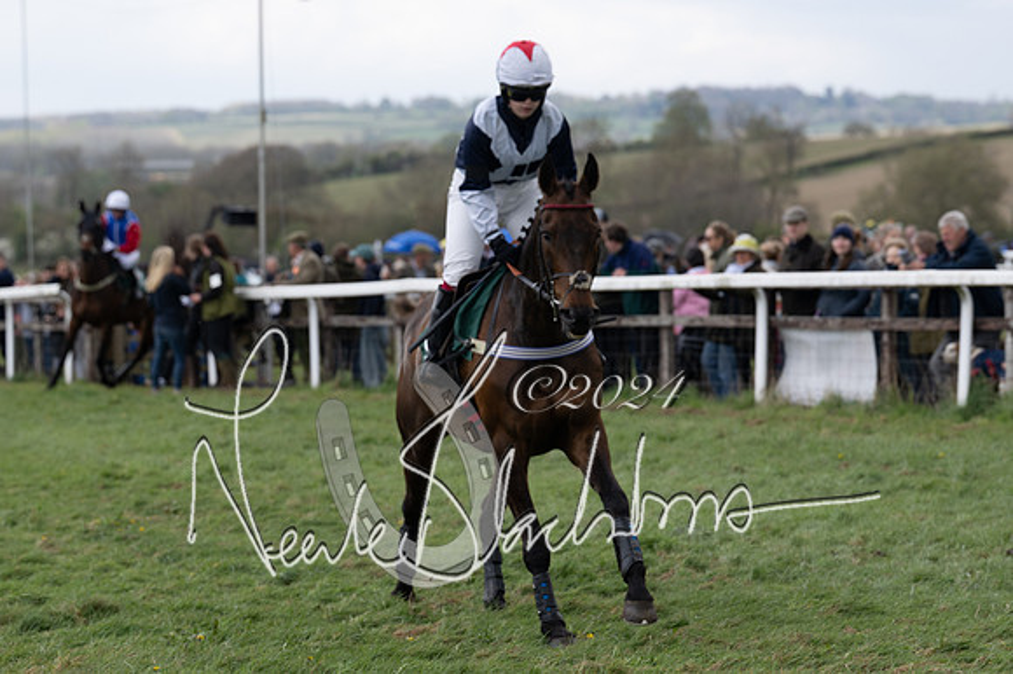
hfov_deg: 14.9
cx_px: 506
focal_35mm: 138
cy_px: 337
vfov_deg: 9.9
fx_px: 3881
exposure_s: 1/1000
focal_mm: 92
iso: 200
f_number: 4
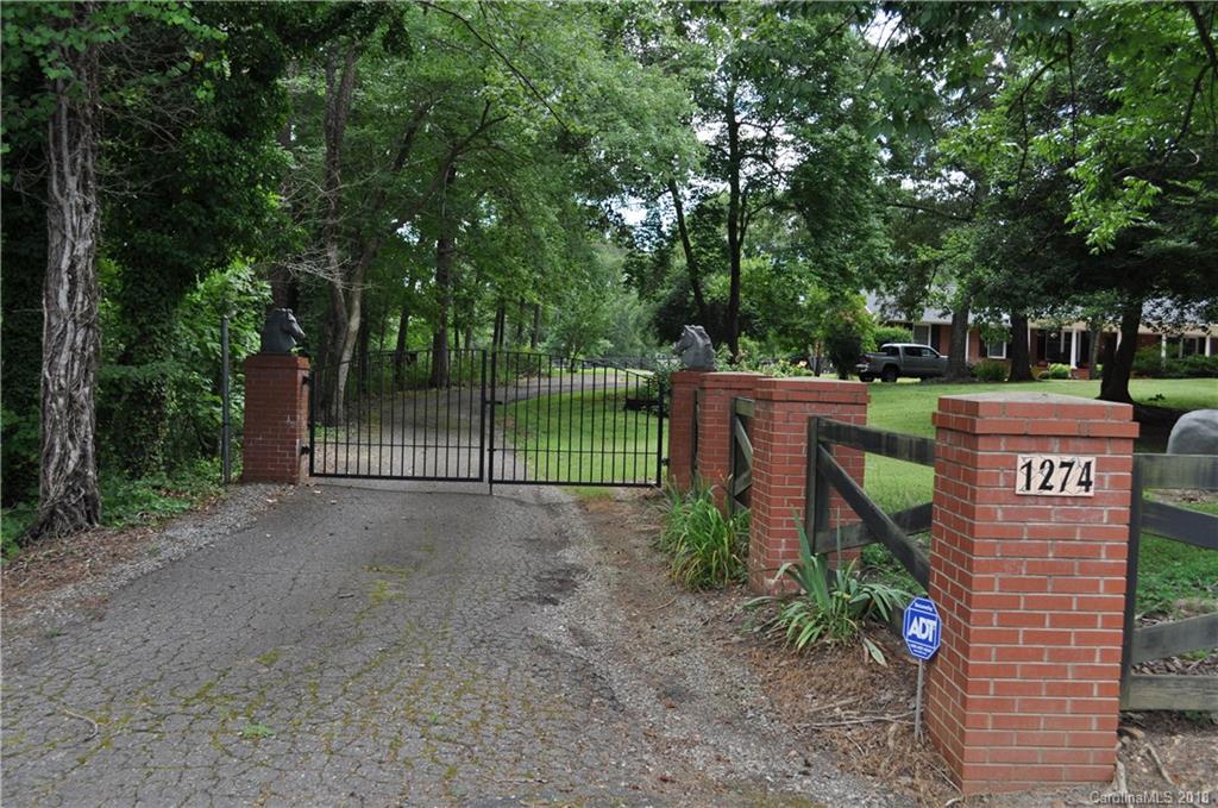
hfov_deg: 53.2
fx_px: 1216
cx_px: 609
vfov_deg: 36.7
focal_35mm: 36
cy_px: 404
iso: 200
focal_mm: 24
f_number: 6.3
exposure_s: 1/160
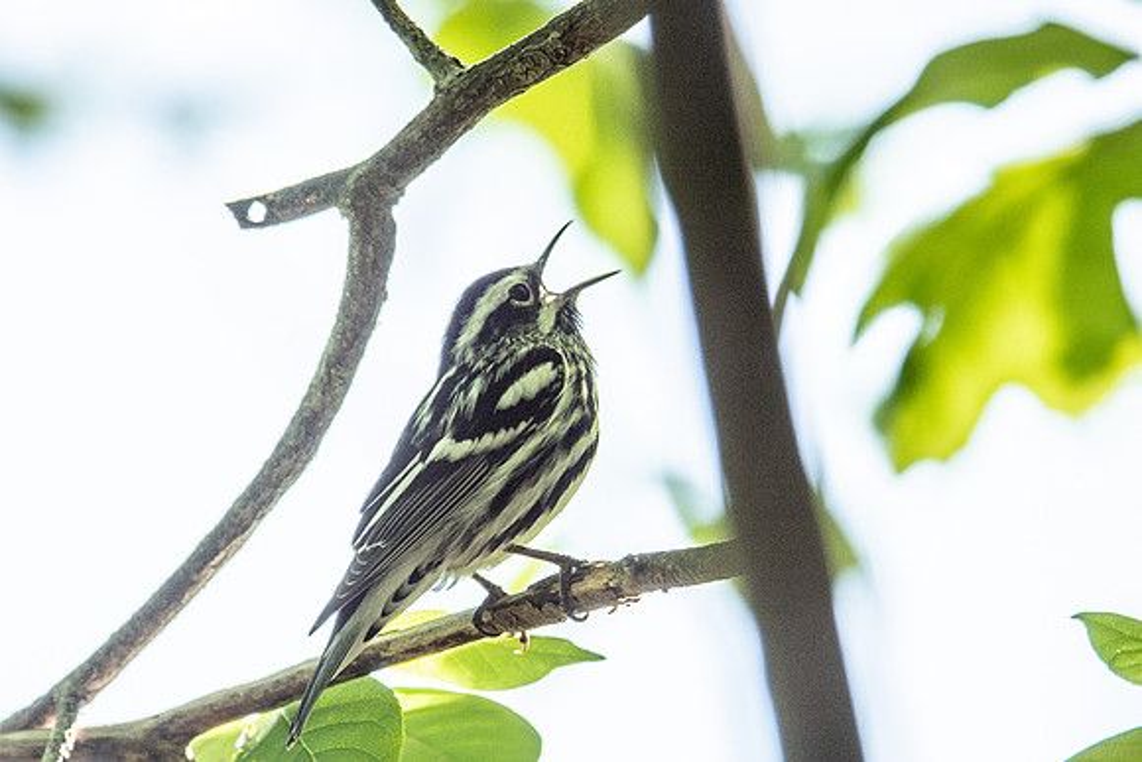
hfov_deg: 2.0
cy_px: 394
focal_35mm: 1050
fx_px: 33321
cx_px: 655
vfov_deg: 1.3
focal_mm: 450
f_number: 6
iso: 100
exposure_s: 1/640
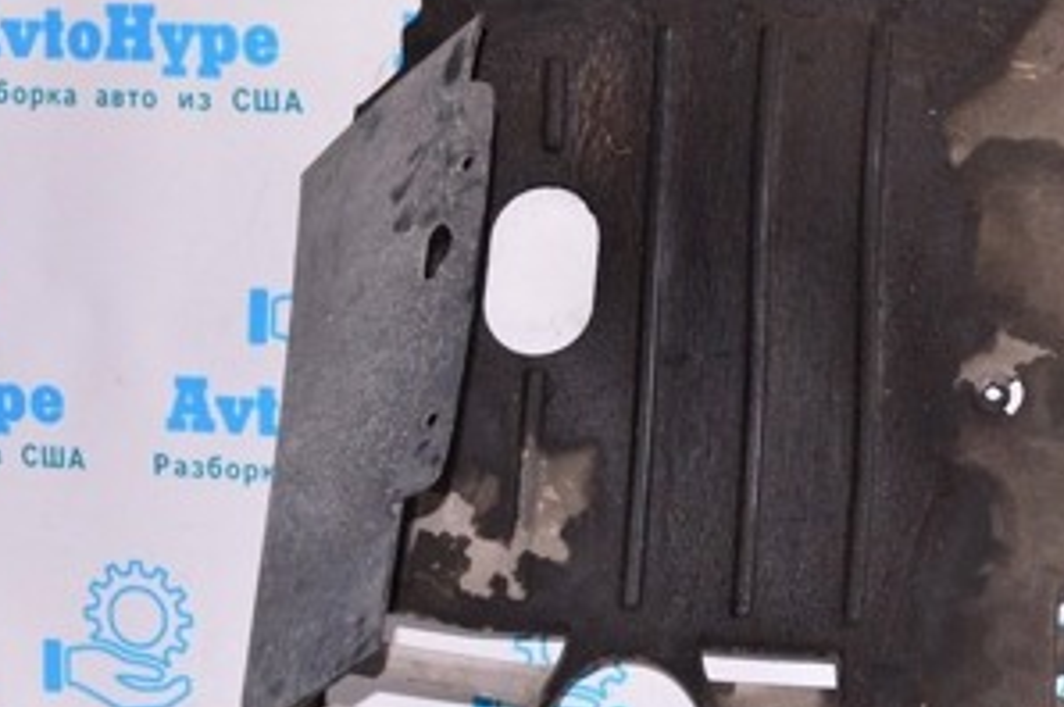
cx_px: 978
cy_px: 405
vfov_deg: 18.4
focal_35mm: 74
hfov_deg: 26.3
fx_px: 2187
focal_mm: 23
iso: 1600
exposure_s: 1/160
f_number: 8
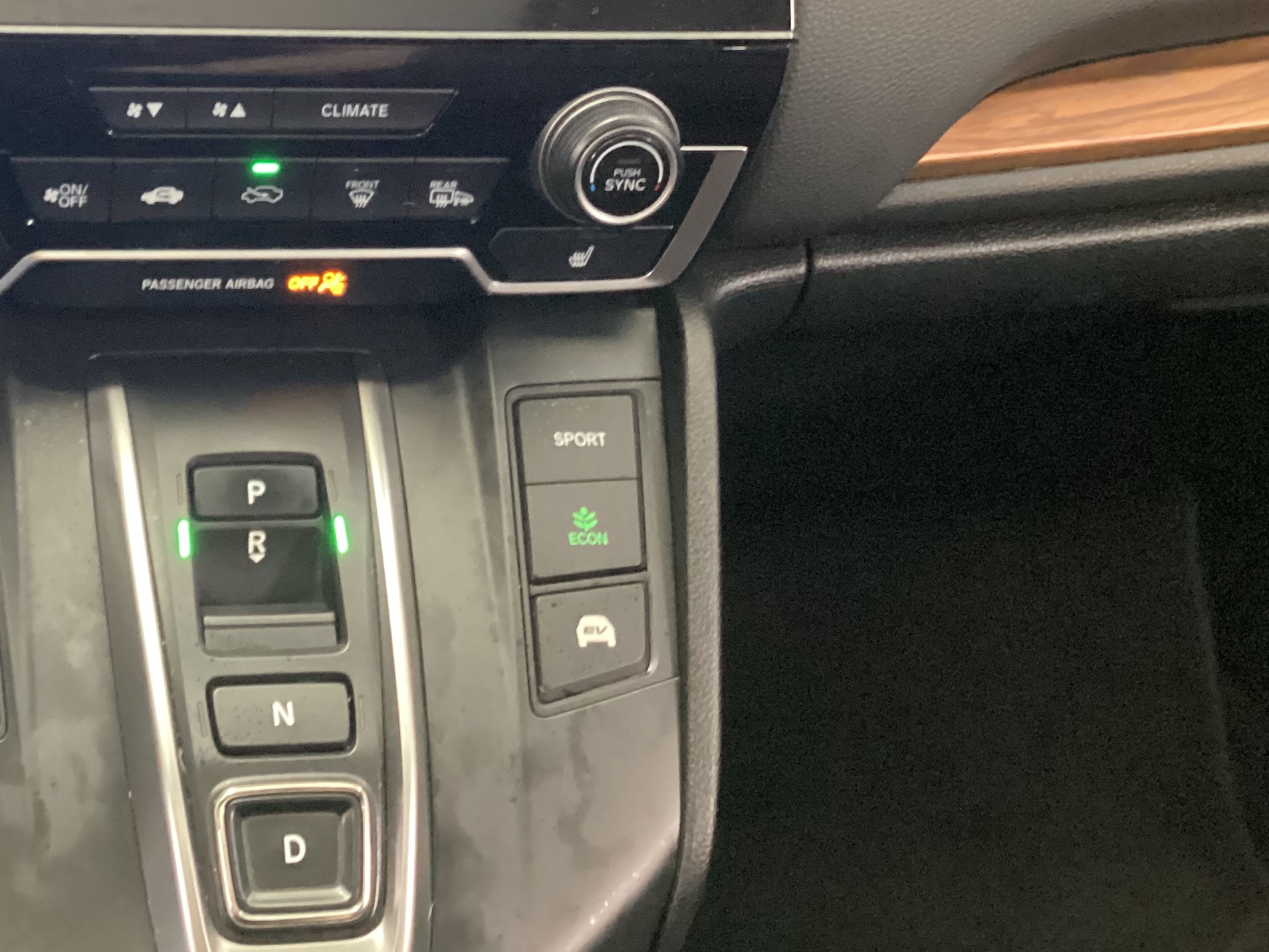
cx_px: 203
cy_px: 146
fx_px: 1943
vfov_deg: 26.8
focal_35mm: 53
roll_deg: -6.5
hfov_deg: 34.7
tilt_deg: -33.7
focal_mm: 3.3
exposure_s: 1/17
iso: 640
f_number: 2.4
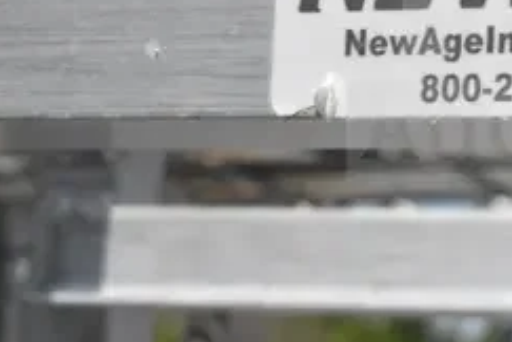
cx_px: 582
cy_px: 12
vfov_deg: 6.6
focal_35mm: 207
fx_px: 2947
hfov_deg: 9.8
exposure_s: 1/3200
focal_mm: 55
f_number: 29
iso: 6400
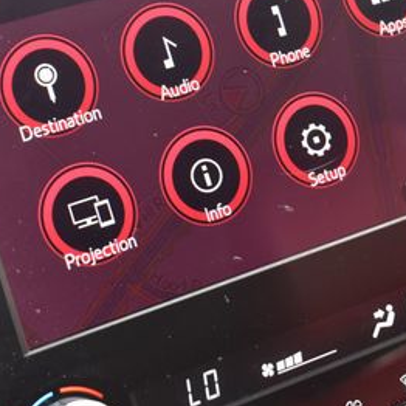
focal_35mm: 112
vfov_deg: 15.5
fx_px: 1486
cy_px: 110
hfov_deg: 15.5
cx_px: 248
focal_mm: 36
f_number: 7.1
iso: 400
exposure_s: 1/25
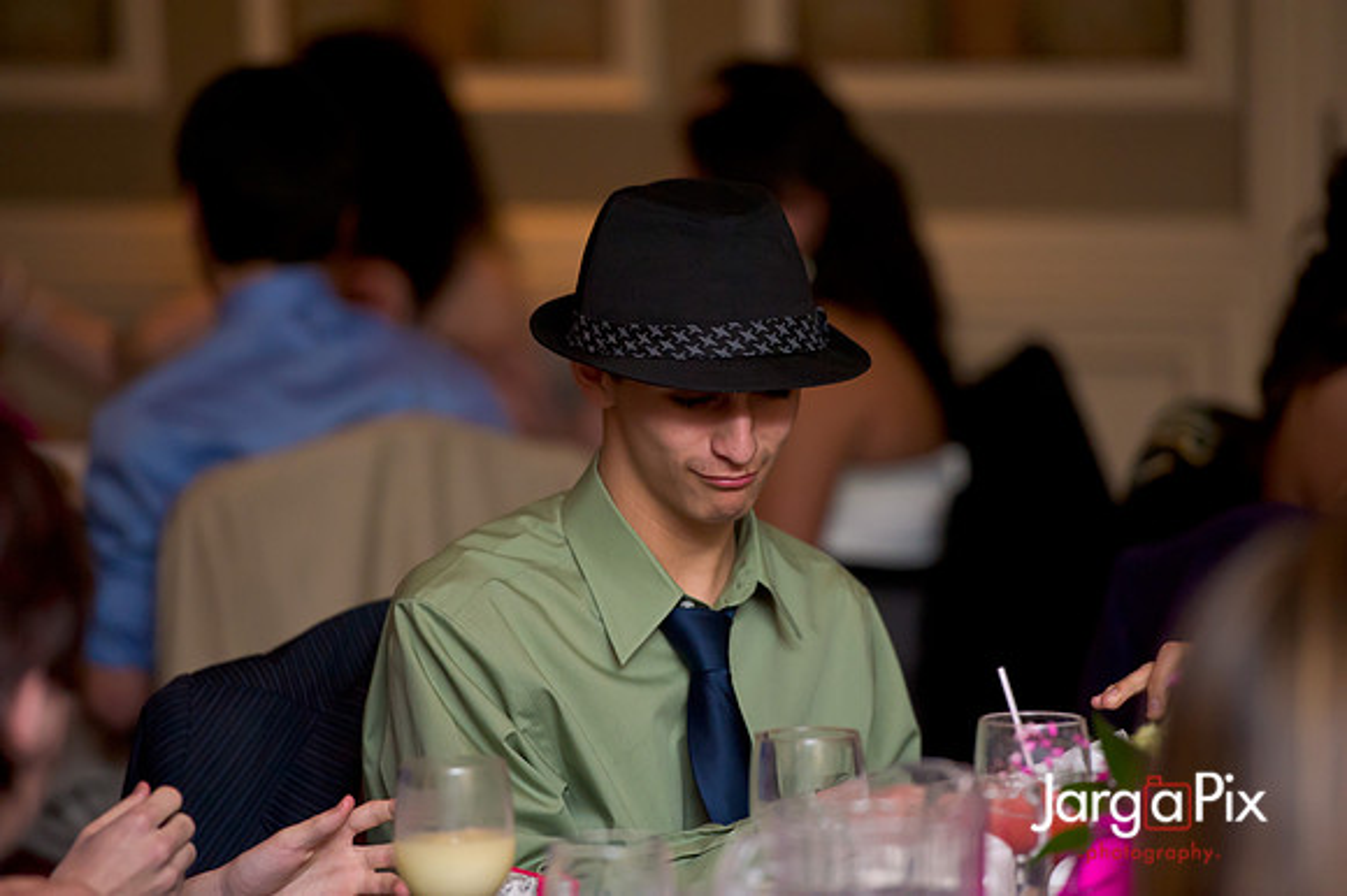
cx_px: 674
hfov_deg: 10.3
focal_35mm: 200
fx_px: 7479
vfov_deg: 6.9
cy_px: 448
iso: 3200
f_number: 3.2
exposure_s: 1/125
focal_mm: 200
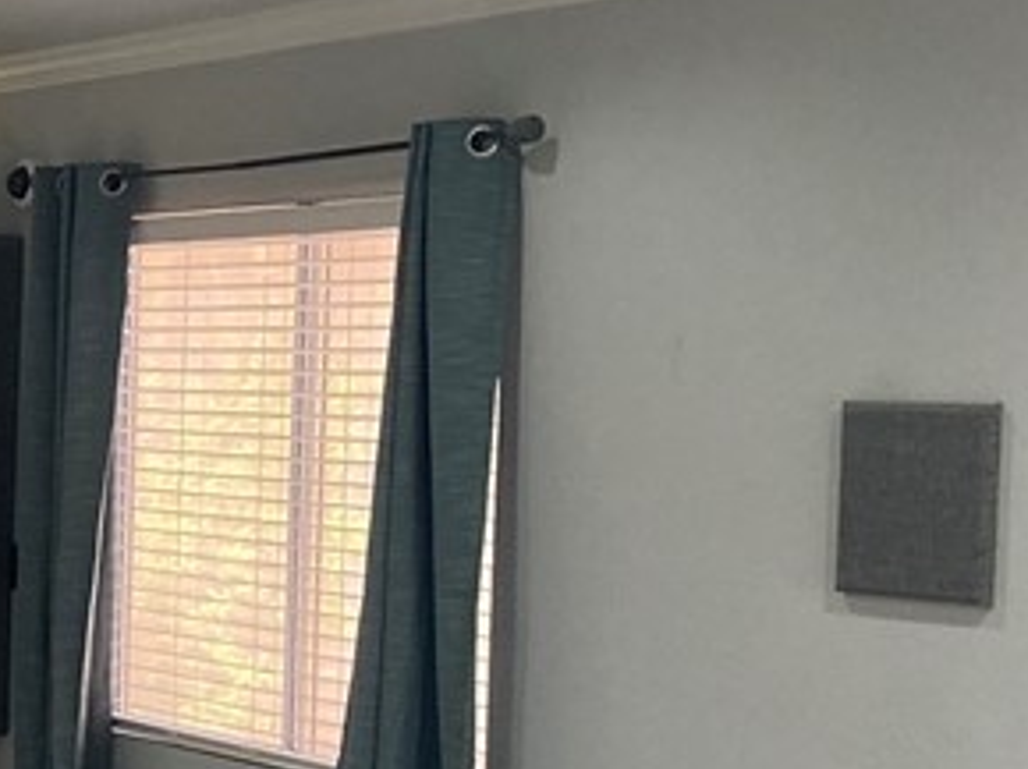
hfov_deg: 18.5
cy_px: 670
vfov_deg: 14.8
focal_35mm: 99
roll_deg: -0.5
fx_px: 2938
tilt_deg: -3.3
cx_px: -305
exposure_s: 1/60
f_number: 1.8
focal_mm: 3.99
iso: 125
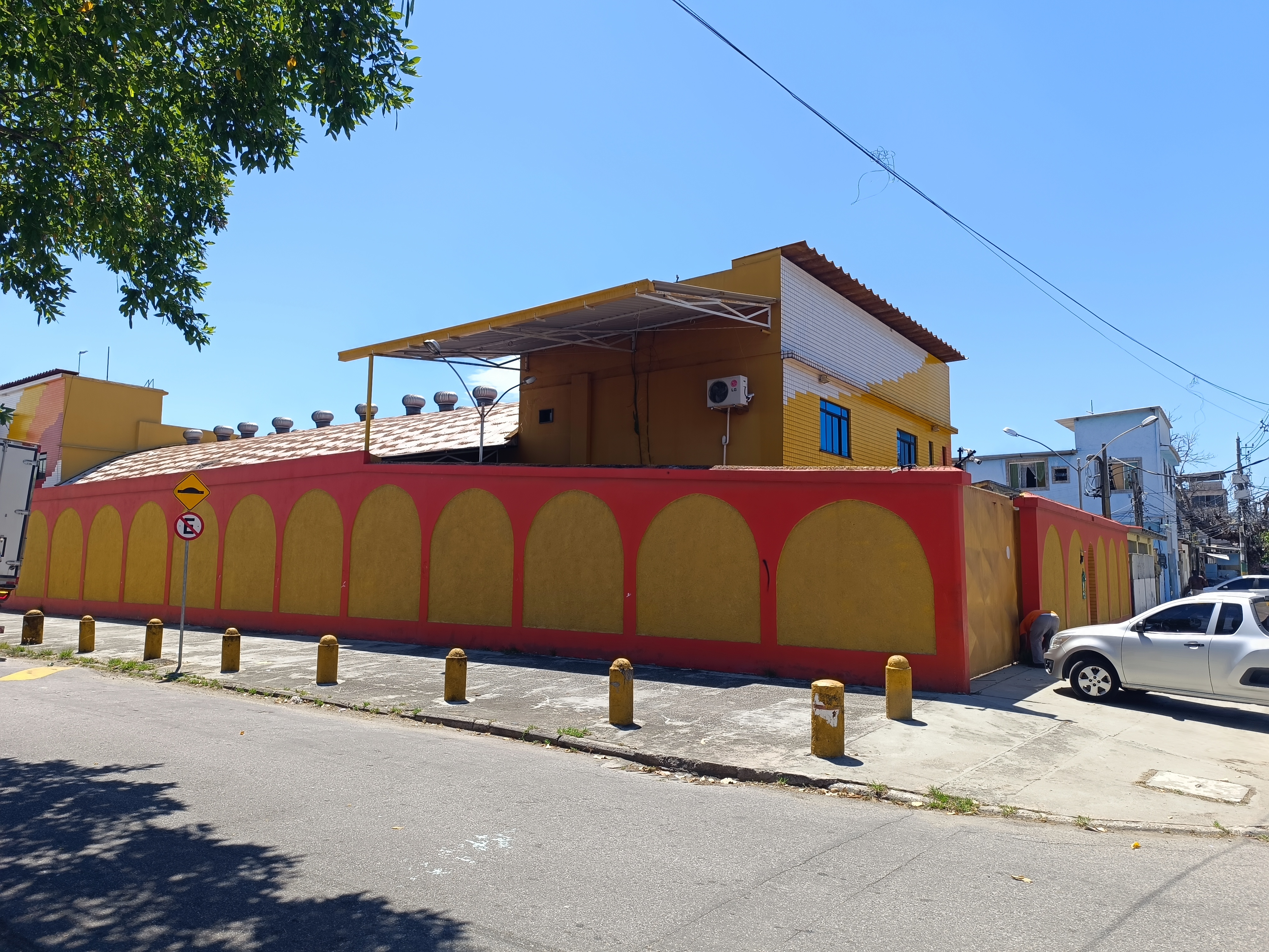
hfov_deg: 71.6
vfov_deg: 56.8
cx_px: 634
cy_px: 476
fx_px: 880
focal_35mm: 24
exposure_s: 1/510
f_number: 1.65
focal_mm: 6.14
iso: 51
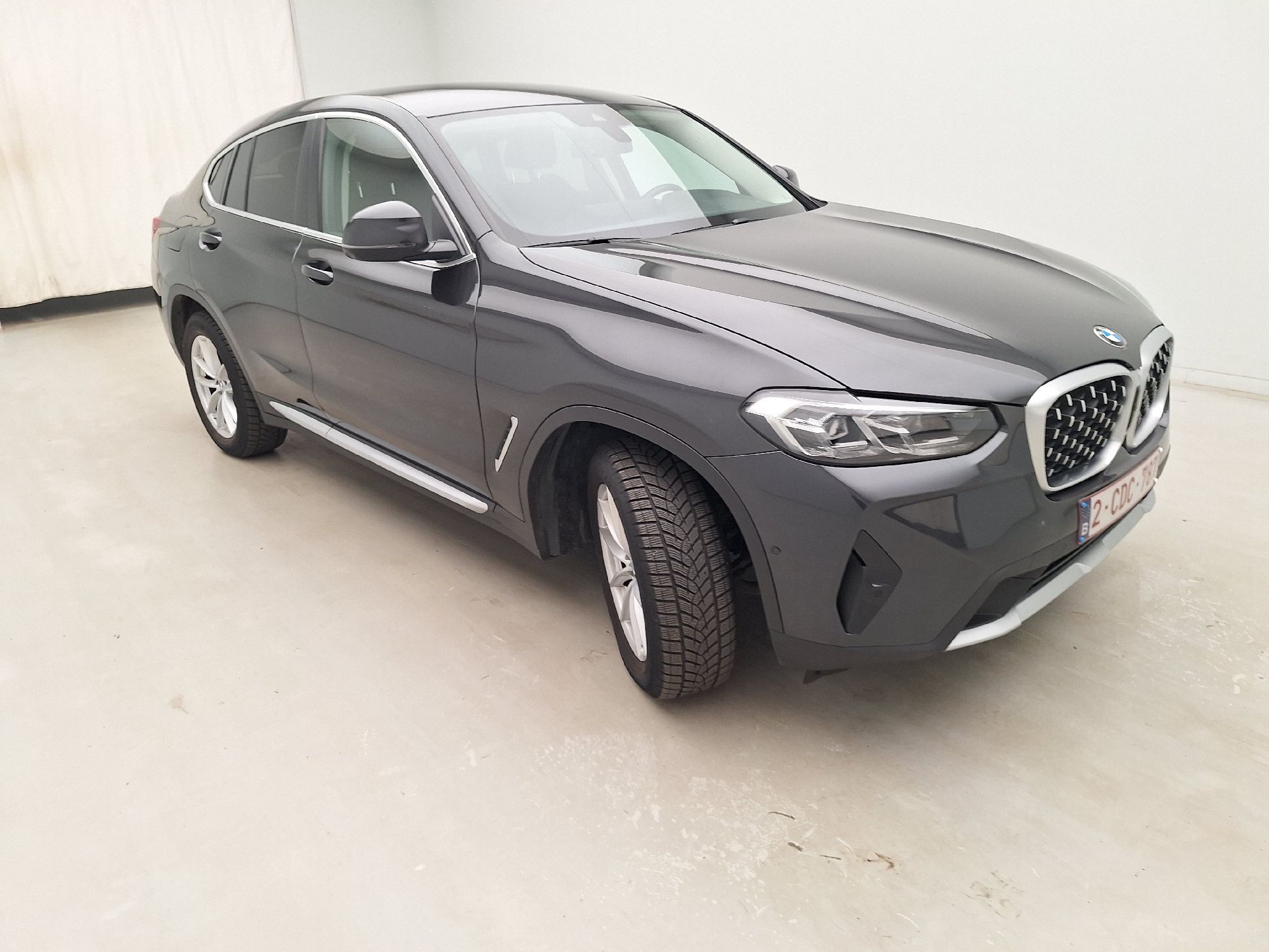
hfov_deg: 73.9
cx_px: 634
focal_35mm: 23
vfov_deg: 58.9
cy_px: 476
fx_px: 843
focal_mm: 5.54
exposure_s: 1/100
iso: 64
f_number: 1.8
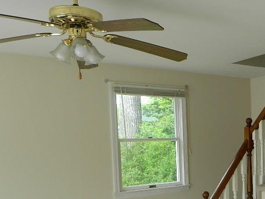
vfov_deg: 28.8
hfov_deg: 36.3
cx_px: 242
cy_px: 169
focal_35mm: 49
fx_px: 375
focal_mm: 4.5
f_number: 3.1
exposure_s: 1/80
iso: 80
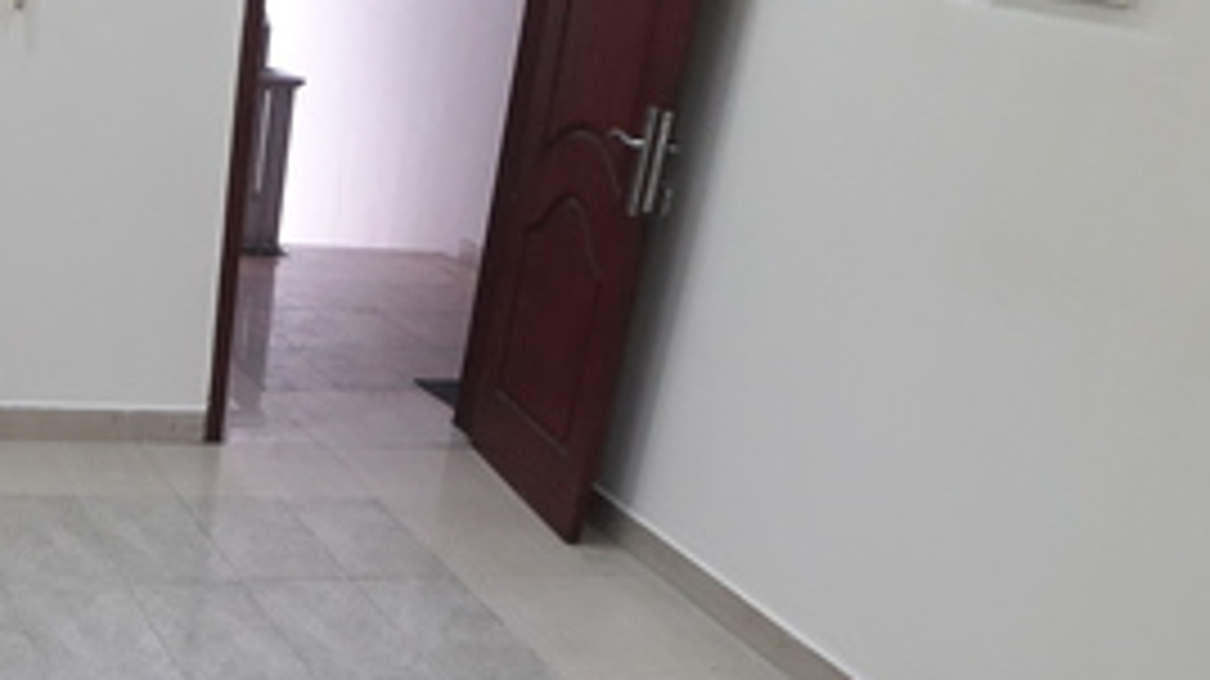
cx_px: 263
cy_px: 750
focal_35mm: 50
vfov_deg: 22.5
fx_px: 1603
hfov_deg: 39.9
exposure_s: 1/50
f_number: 1.9
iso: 100
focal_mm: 3.6
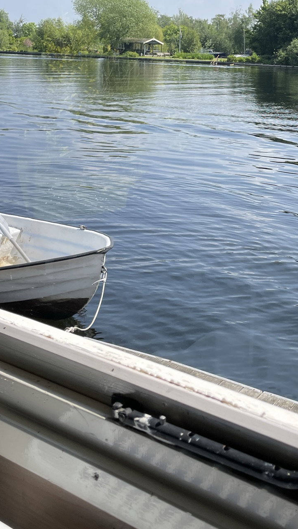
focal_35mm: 45
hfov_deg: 25.7
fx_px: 632
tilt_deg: -6.0
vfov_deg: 43.5
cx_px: 267
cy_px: 112
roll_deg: -2.3
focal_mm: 4.2
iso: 32
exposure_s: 1/2681
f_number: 1.6
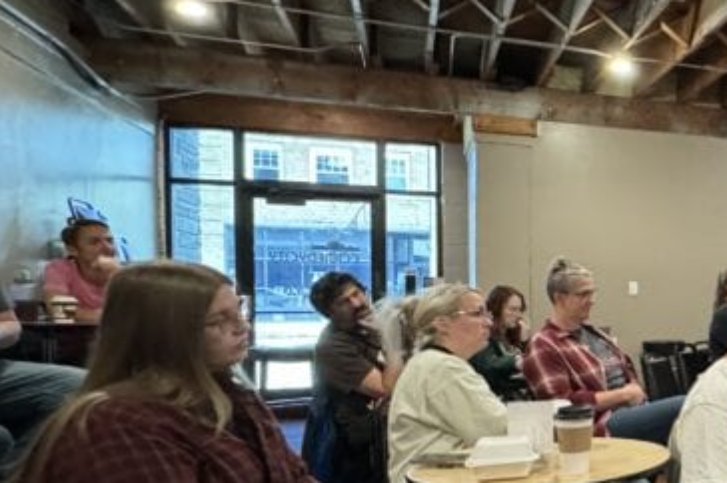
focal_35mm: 41
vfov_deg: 32.4
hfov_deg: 36.4
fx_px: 827
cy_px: 311
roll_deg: -0.3
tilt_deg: -2.0
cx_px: 877
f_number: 2.2
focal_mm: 2.22
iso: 1250
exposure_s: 1/40
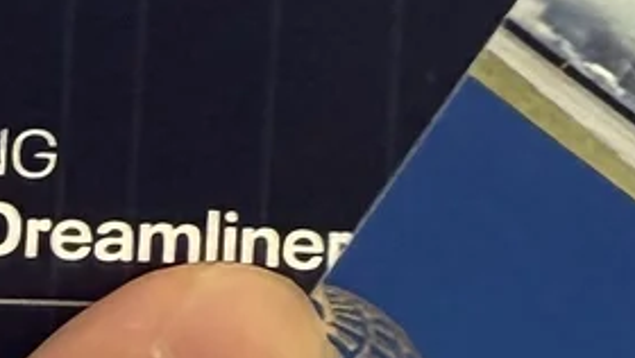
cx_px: 293
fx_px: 2831
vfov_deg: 7.0
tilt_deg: -50.0
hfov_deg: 12.8
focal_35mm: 168
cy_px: -358
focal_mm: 2.22
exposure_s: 1/60
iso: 320
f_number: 2.2
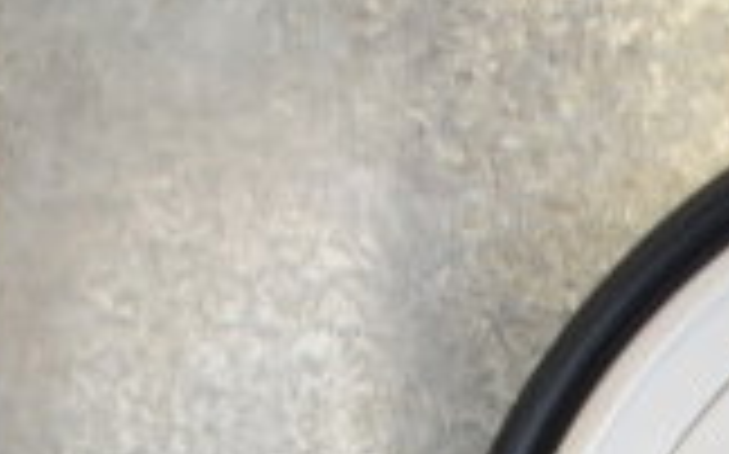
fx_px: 3611
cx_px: 1089
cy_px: 1746
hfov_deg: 11.1
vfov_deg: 6.1
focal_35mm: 182
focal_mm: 21
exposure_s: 1/30
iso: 800
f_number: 3.8
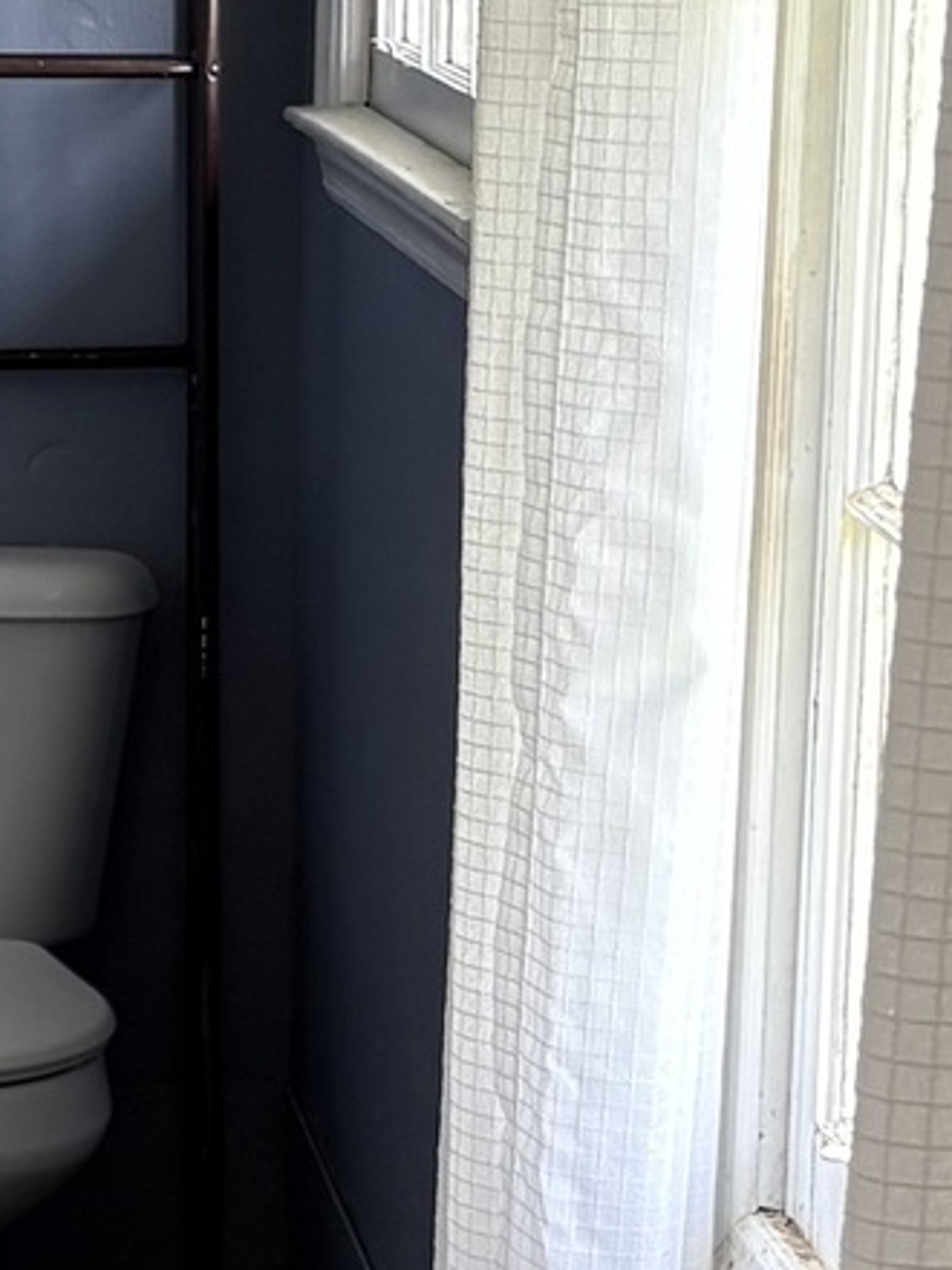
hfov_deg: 10.9
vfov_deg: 14.4
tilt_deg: -13.5
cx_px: 225
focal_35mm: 136
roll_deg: -0.3
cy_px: 1007
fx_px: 4987
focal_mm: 5.96
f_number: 1.6
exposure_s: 1/133
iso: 80
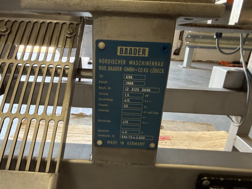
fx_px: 182
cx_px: 126
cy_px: 94
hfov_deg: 69.4
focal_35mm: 25
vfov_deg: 54.9
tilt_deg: -19.1
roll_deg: -3.0
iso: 250
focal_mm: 2.22
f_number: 2.2
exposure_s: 1/99
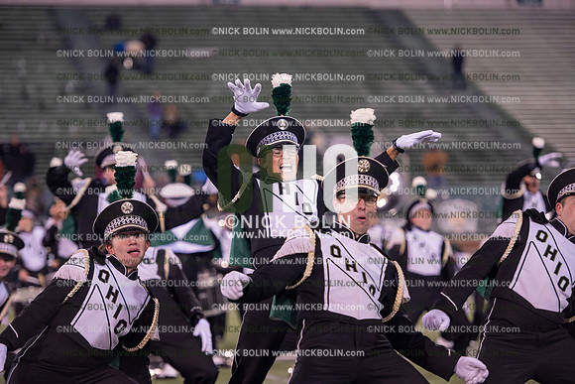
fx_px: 2237
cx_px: 288
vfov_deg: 9.8
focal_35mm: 140
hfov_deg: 14.7
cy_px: 192
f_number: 2.8
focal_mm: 140
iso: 2500
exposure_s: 1/1250
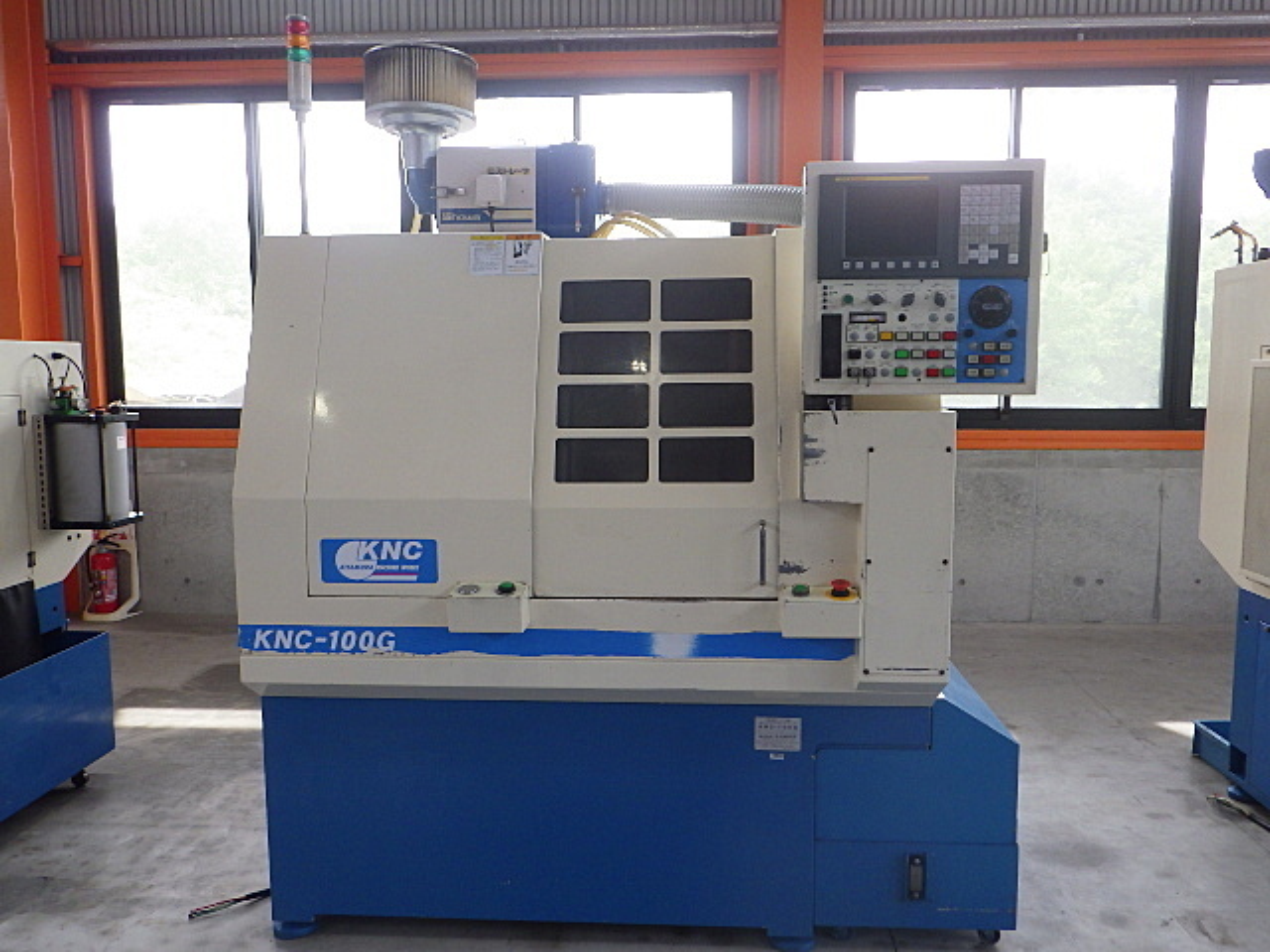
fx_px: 1027
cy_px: 476
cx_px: 635
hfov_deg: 63.4
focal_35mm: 28
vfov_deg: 49.7
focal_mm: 5
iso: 250
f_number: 3.5
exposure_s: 1/125
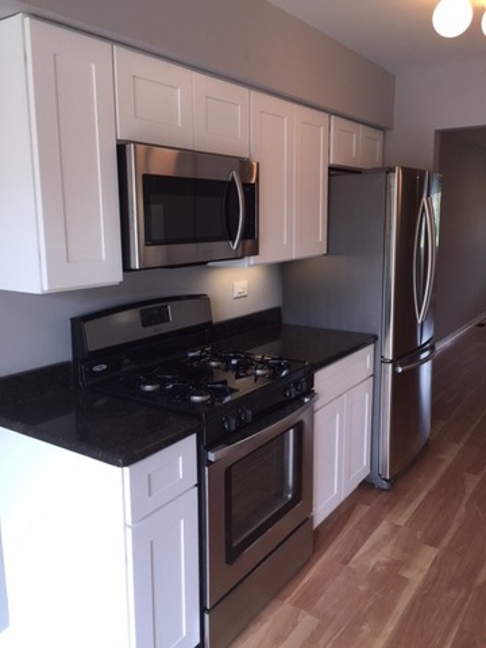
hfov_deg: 48.2
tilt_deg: -9.6
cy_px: 324
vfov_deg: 61.7
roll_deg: +0.0
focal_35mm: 29
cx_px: 243
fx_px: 543
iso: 32
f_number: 2.2
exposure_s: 1/60
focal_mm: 4.15
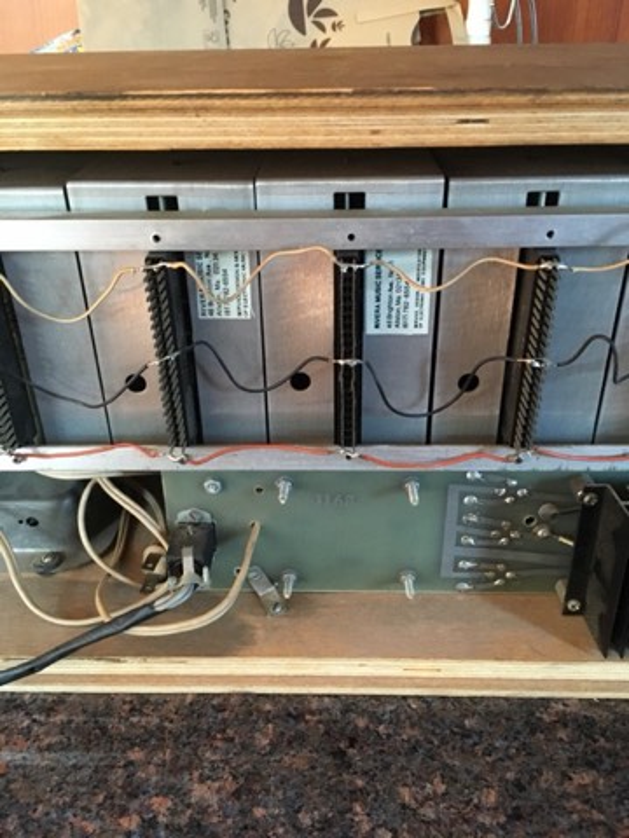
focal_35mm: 29
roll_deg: +2.7
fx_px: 703
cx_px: 314
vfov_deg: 61.7
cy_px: 419
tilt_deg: -29.4
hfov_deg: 48.2
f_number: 2.2
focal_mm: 4.15
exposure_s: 1/15
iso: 200
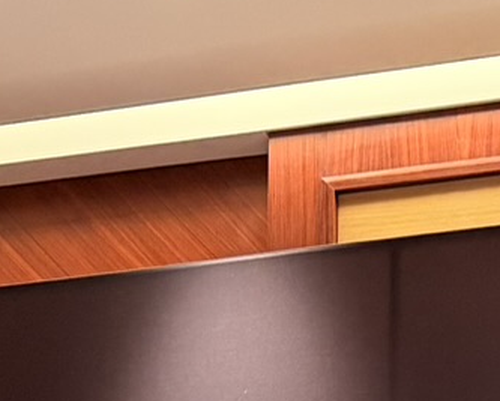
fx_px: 2133
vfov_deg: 9.3
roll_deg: -0.7
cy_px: 1035
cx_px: 285
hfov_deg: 13.4
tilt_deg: -0.4
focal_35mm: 144
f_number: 1.78
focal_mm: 6.76
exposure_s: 1/50
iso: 400
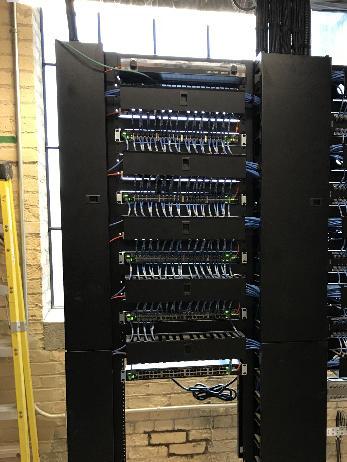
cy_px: 290
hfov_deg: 31.6
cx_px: 263
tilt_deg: -5.6
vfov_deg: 41.8
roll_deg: +0.2
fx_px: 601
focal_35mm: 45
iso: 40
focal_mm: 3.99
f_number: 1.8
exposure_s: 1/15
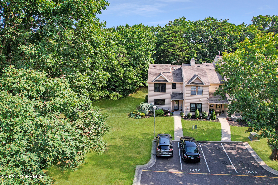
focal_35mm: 22
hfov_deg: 78.6
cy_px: 92
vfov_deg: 57.2
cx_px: 139
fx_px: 170
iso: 100
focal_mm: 8.38
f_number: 2.8
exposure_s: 1/160
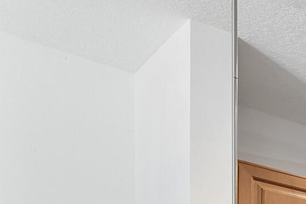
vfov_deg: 14.1
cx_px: 826
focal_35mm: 81
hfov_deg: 13.1
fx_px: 692
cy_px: 411
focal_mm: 14.8
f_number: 10
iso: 500
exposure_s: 1/10
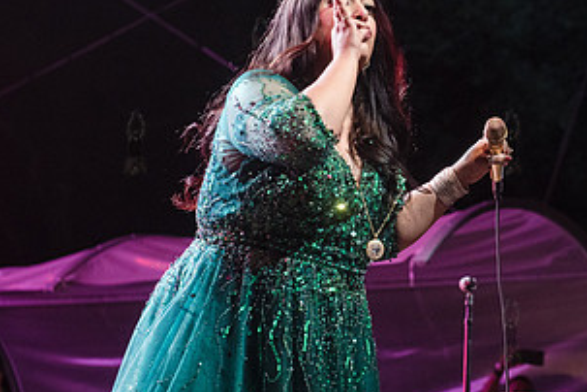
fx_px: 2185
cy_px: 141
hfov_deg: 15.2
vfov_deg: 10.2
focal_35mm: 134
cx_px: 510
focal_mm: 70
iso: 2500
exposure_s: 1/640
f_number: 4
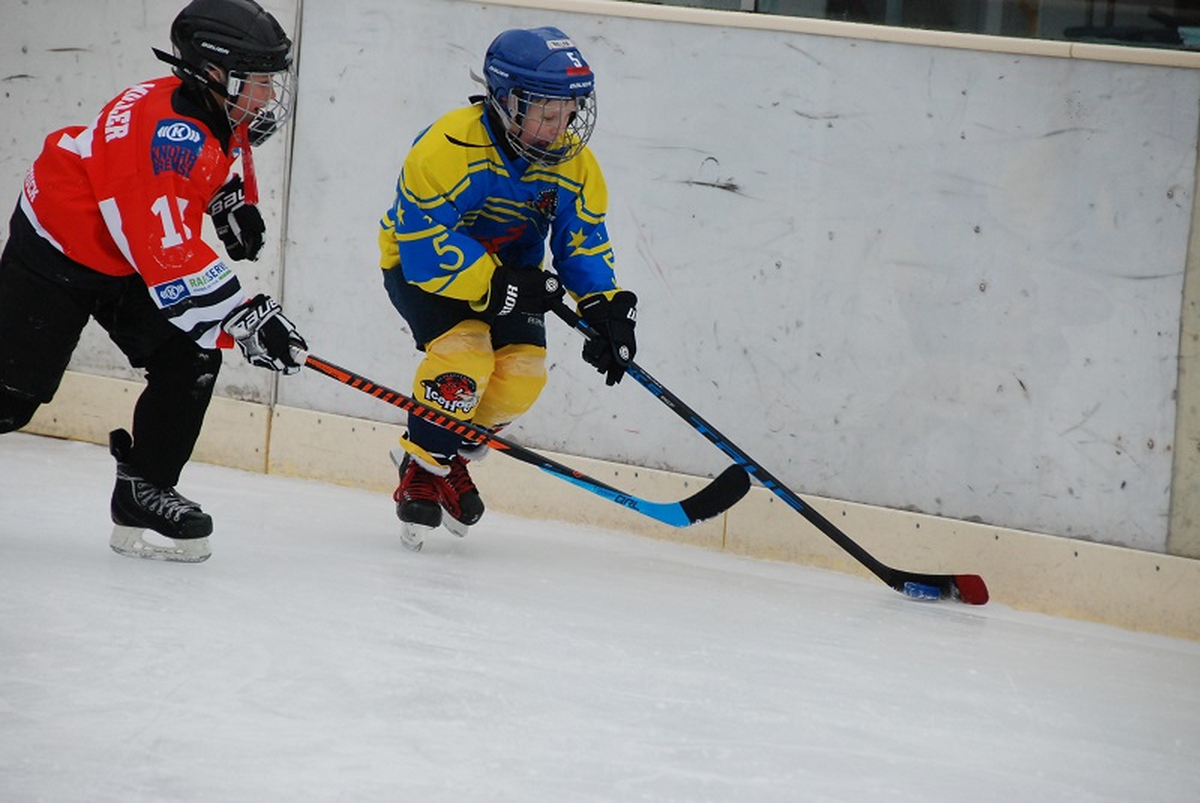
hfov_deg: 9.1
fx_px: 7507
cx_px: 600
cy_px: 402
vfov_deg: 6.1
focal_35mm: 225
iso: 1000
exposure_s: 1/1600
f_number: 6.3
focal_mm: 150
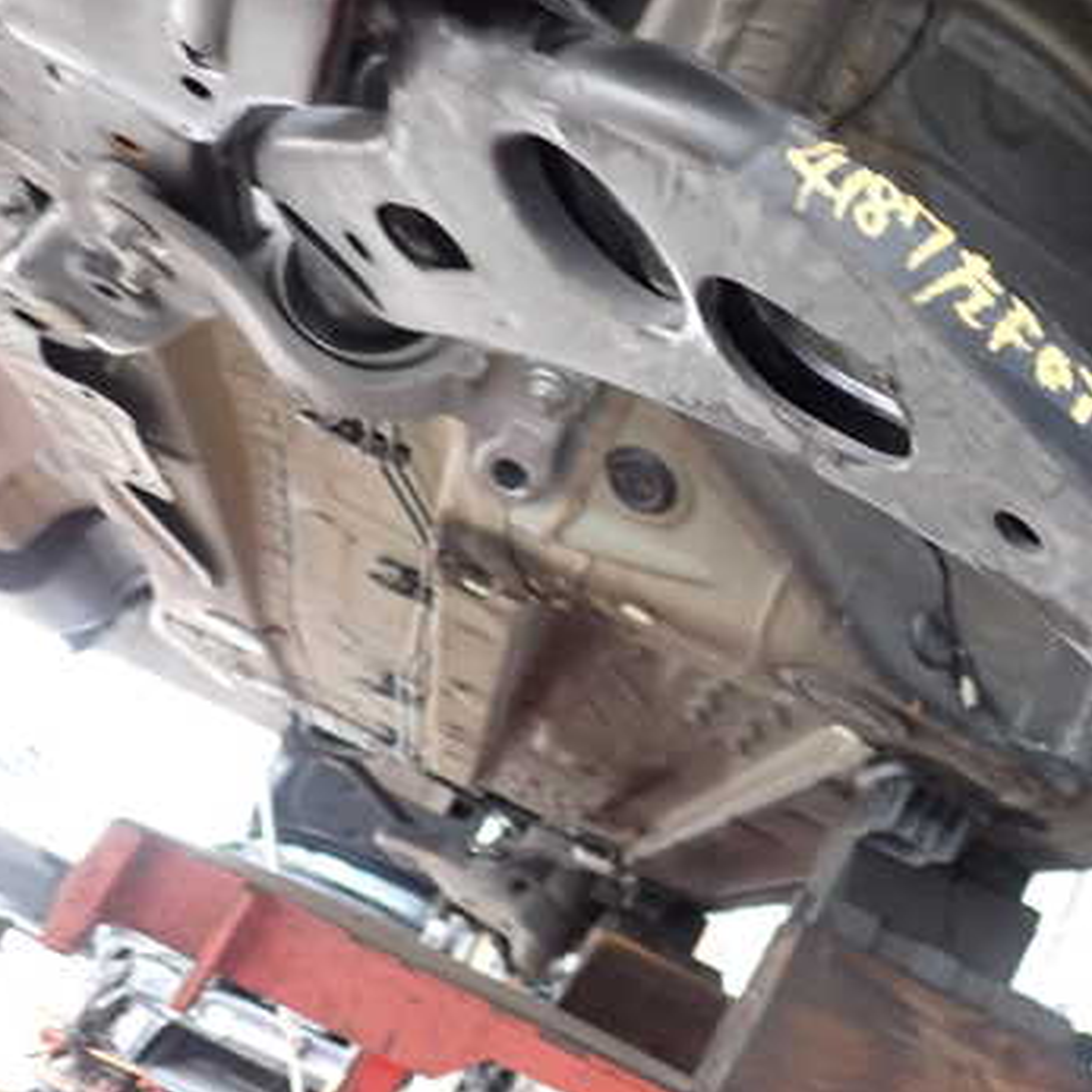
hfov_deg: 35.2
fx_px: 1642
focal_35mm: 46
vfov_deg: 36.8
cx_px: 931
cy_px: 527
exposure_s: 1/30
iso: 320
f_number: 2.3
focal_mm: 5.4
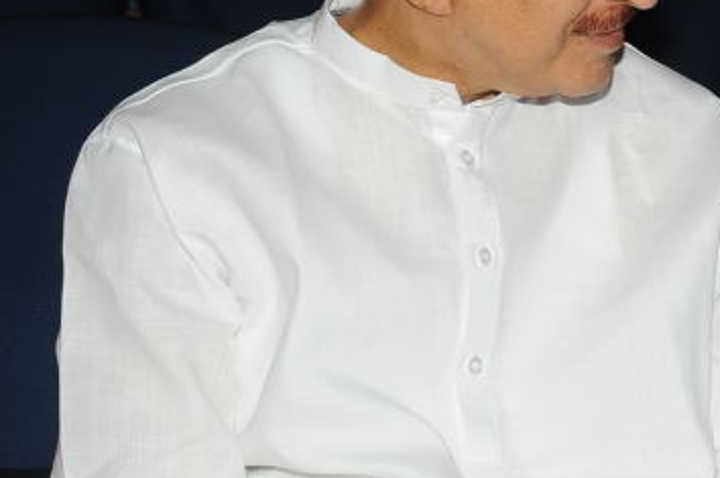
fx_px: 3355
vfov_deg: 8.1
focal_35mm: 168
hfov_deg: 12.1
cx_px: 765
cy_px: 264
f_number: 9
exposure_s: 1/125
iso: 200
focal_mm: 58
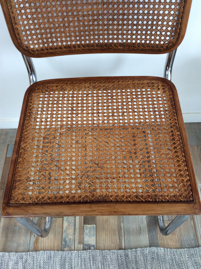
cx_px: 100
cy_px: 134
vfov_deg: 56.9
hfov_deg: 44.1
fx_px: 248
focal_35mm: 32
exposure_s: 1/25
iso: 80
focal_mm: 3.3
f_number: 2.4
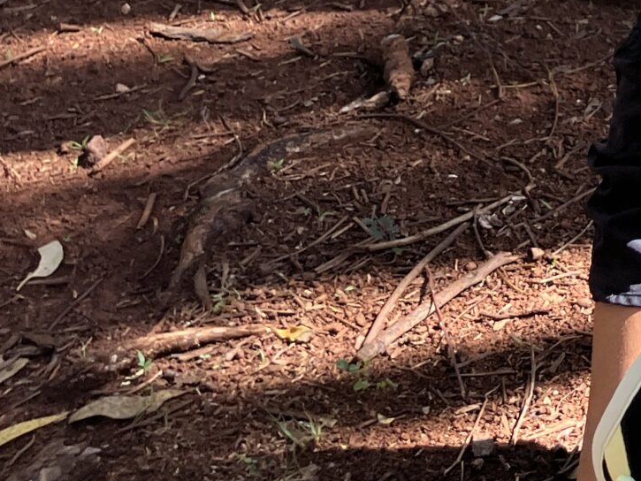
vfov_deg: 13.3
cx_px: 899
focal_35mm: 105
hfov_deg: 17.3
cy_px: -237
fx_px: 1945
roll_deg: -1.9
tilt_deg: -14.5
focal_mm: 3.99
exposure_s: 1/261
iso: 25
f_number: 1.8
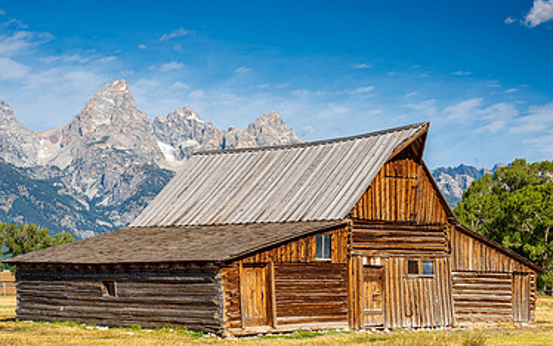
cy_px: 230
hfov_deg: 26.1
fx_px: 1191
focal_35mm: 79
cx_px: 268
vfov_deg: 16.5
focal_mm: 50
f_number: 13
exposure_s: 1/40
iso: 64
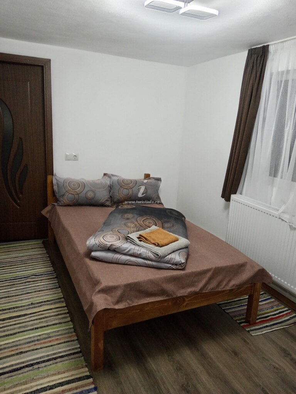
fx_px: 308
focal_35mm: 27
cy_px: 197
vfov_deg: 65.3
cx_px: 148
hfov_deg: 51.4
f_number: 1.9
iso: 1208
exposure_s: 1/33.3
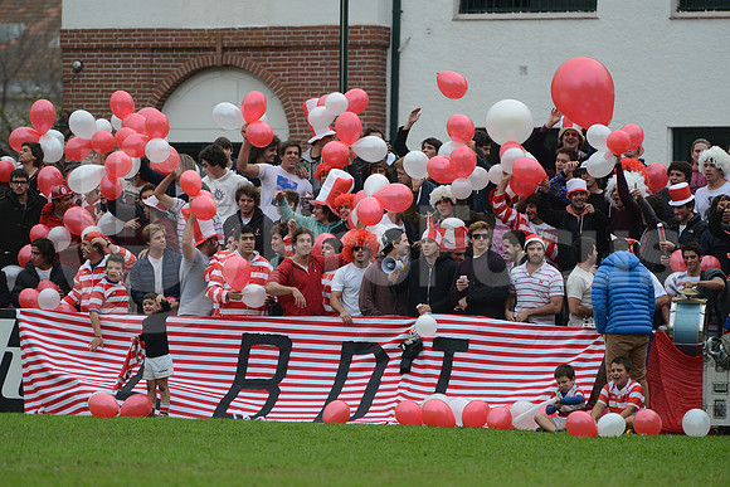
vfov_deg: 4.9
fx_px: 5679
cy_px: 244
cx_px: 365
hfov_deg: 7.4
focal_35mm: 280
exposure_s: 1/400
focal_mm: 280
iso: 320
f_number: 4
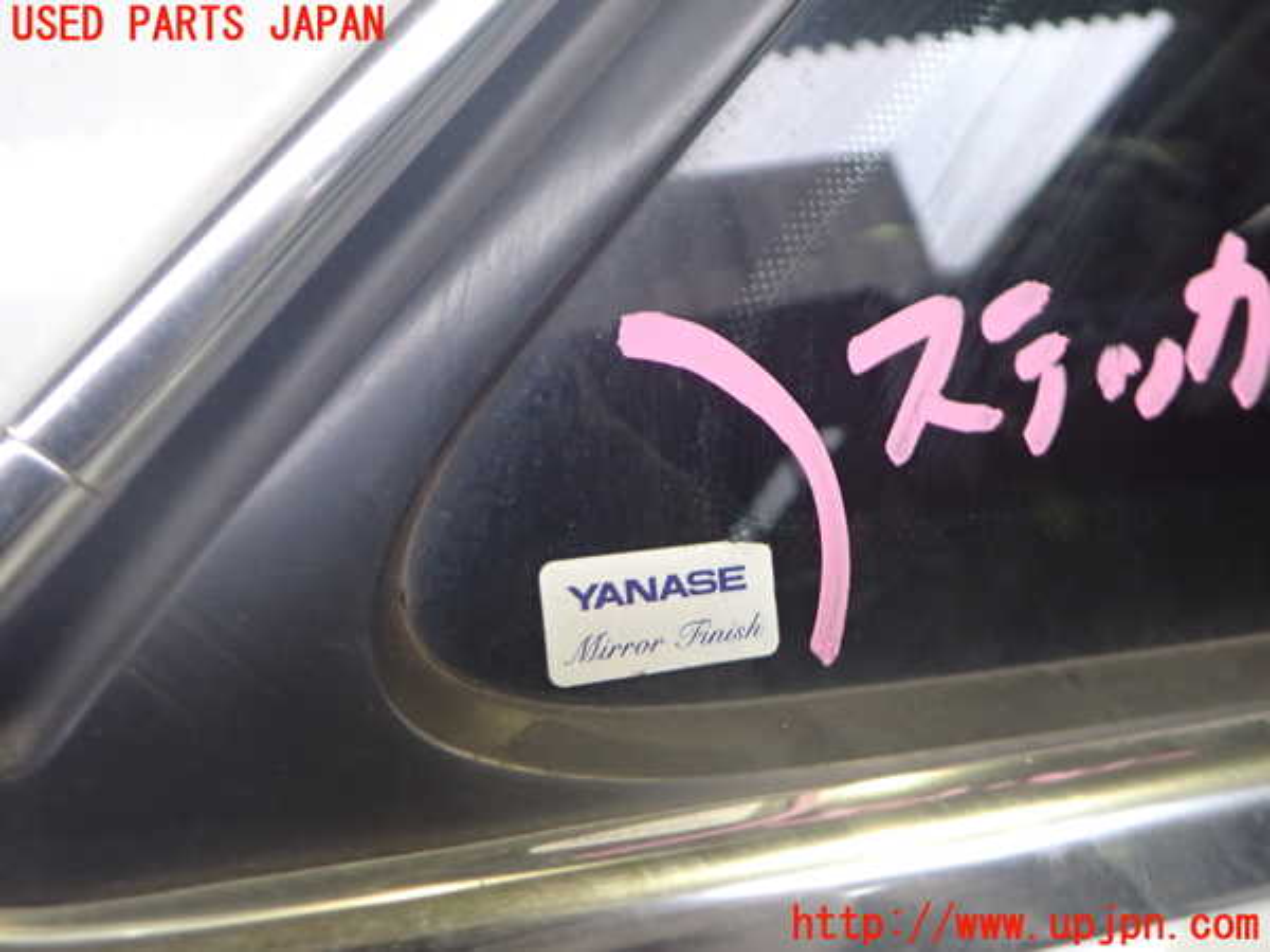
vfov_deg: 46.8
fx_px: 1101
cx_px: 635
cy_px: 476
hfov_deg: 60.0
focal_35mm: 30
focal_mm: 5.4
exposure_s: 1/30
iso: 320
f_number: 2.3
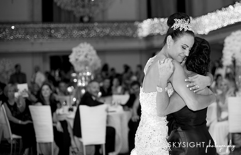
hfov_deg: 31.5
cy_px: 64
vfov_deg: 20.6
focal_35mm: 64
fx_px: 425
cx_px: 153
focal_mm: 50
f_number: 2
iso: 640
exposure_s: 1/200
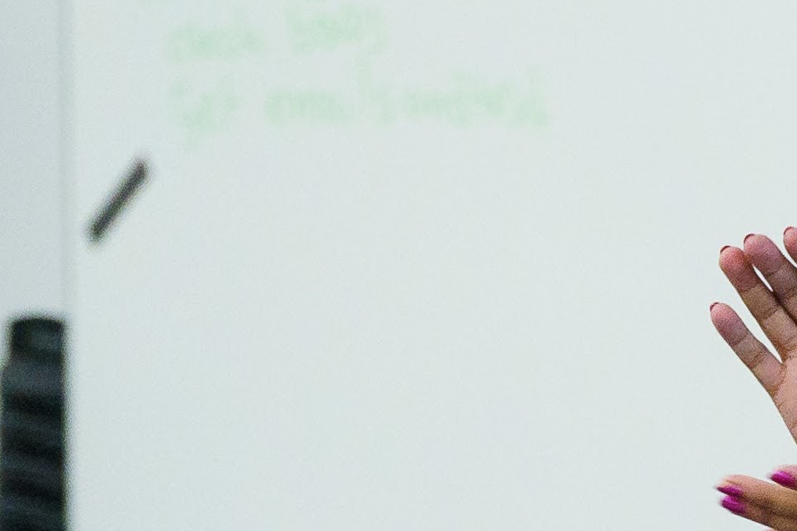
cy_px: 209
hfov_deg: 2.1
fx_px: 22134
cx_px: 1386
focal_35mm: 1000
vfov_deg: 1.4
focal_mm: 165
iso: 2000
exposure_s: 1/250
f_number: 4
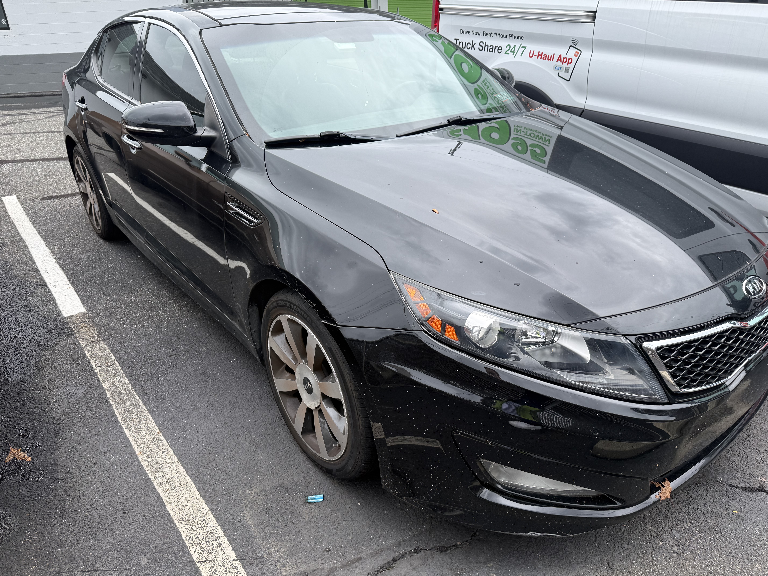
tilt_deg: -25.3
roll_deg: +1.7
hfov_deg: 71.6
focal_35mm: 24
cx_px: 384
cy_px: 288
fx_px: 532
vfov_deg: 56.8
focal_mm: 6.76
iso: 80
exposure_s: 1/992
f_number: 1.78
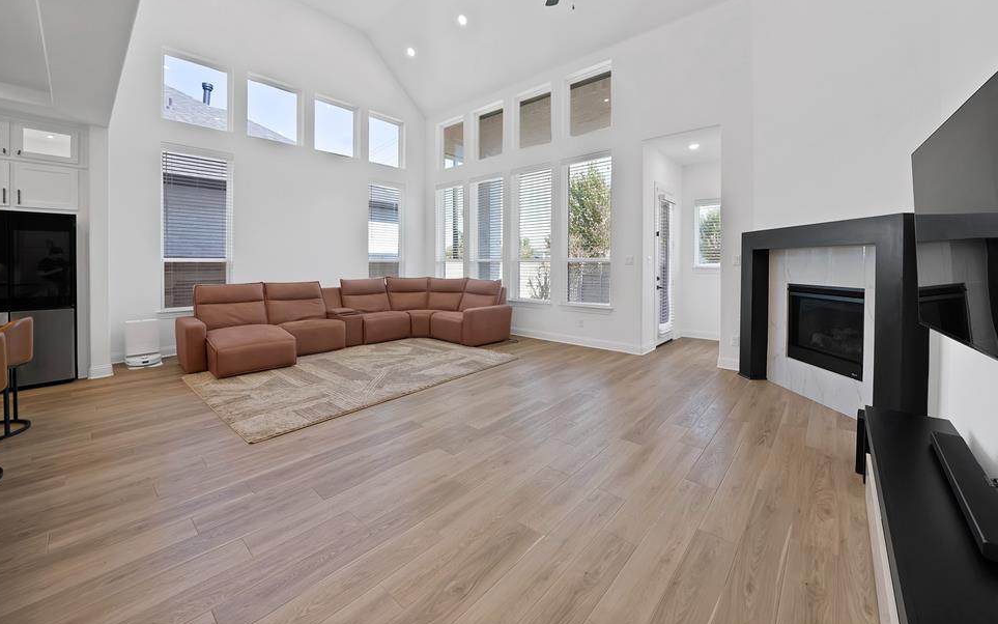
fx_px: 354
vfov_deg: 82.5
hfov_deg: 109.4
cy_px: 277
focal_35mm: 13
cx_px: 501
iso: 640
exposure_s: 1/15
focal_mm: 12
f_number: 9
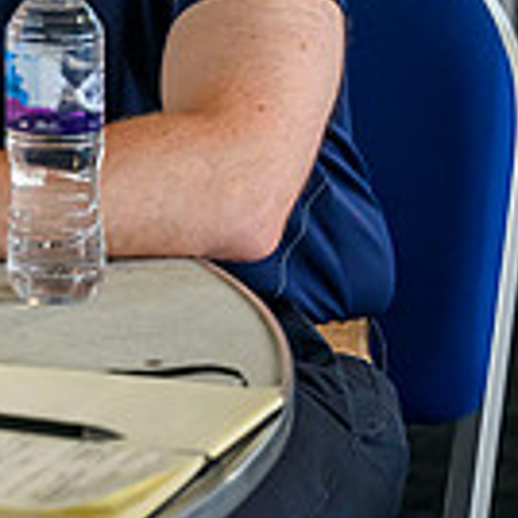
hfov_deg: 6.6
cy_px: -114
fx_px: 4368
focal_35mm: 258
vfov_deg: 6.7
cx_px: -541
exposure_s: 1/800
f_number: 2.8
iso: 2500
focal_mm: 70
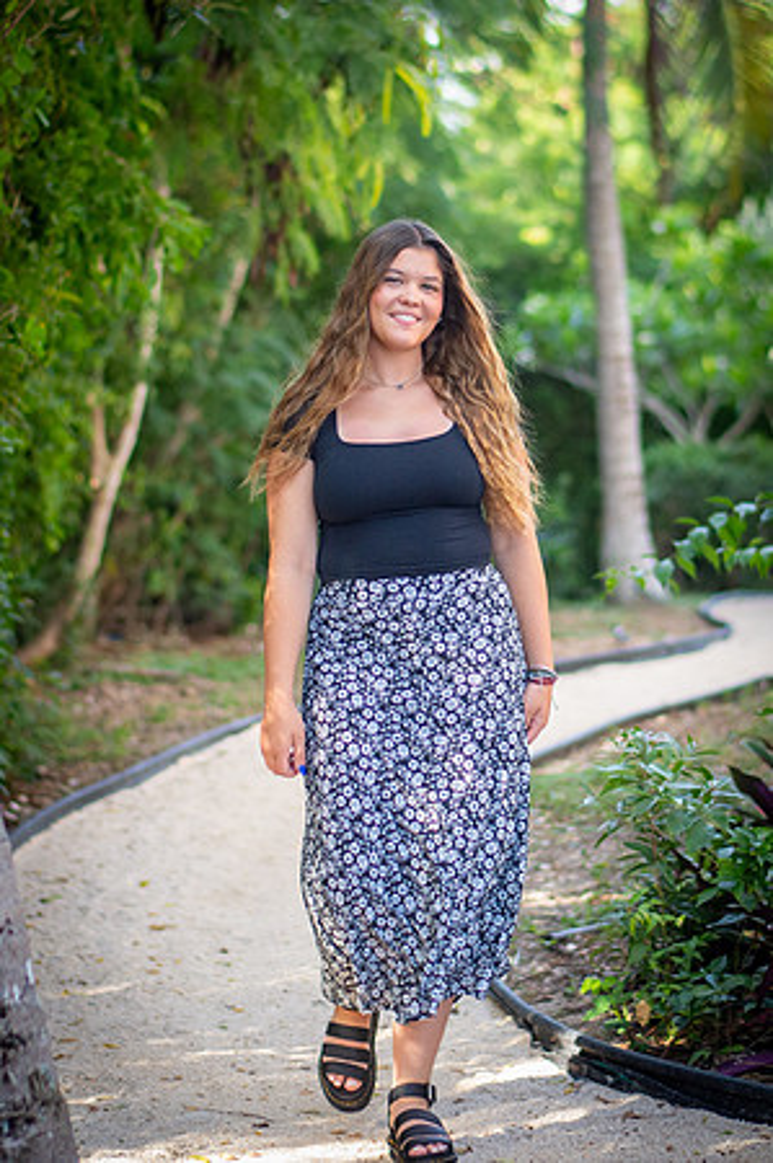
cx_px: 413
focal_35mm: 103
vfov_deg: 19.8
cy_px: 474
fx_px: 3330
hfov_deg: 13.2
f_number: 1.8
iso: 2000
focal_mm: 58
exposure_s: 1/1600
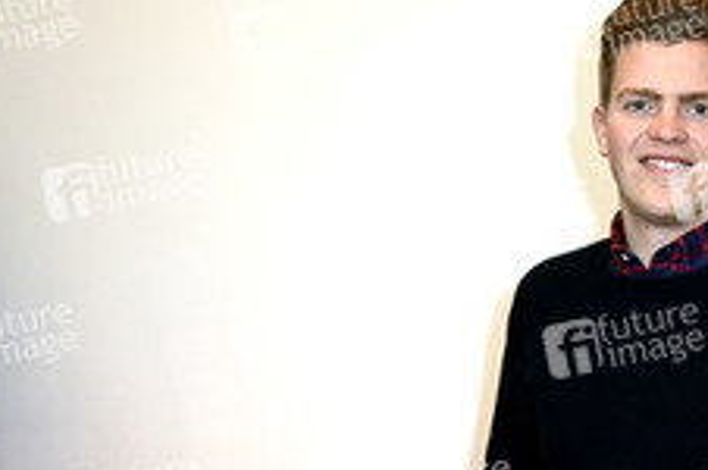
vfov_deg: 17.2
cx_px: 666
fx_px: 1532
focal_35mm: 78
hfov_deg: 25.1
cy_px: 420
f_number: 4.5
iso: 560
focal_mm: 26
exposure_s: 1/125
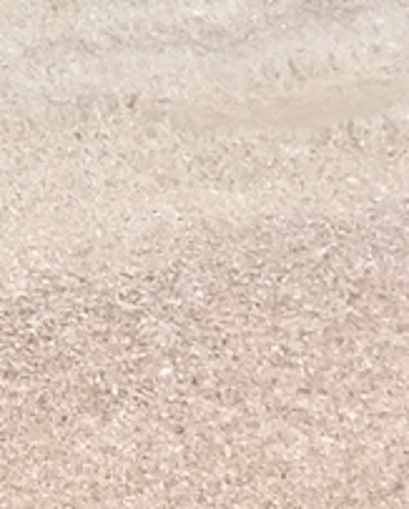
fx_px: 2521
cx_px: 8
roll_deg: -4.5
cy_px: -113
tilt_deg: -24.5
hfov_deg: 9.2
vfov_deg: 11.3
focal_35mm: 167
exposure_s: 1/120
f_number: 2.2
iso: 40
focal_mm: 4.15
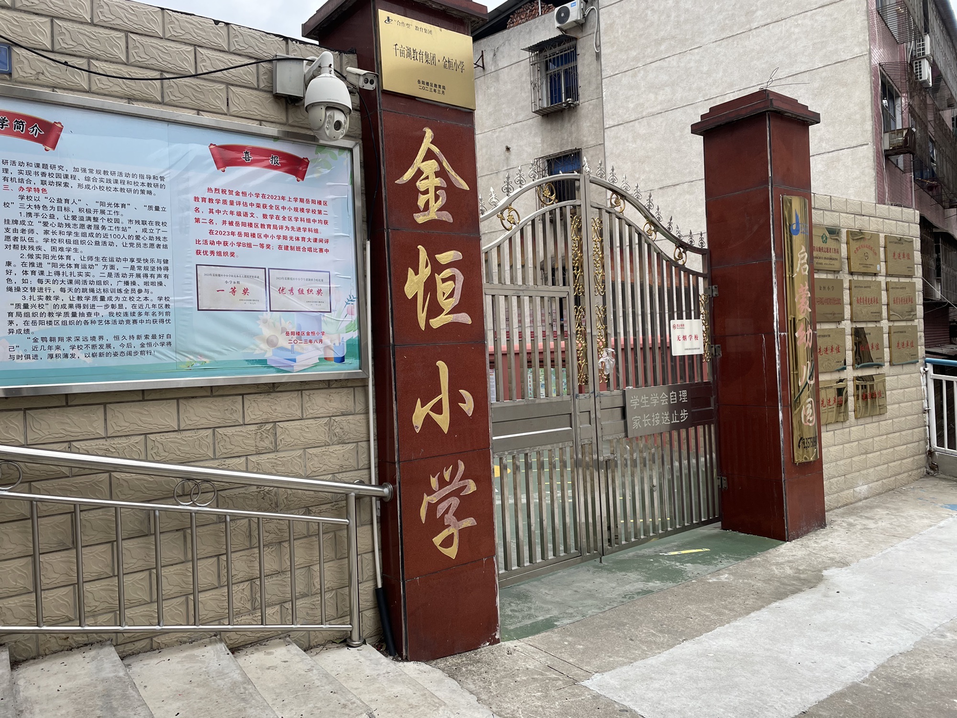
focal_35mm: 26
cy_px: 359
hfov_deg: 67.3
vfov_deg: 53.1
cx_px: 478
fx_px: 719
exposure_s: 1/963
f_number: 1.6
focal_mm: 4.2
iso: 32
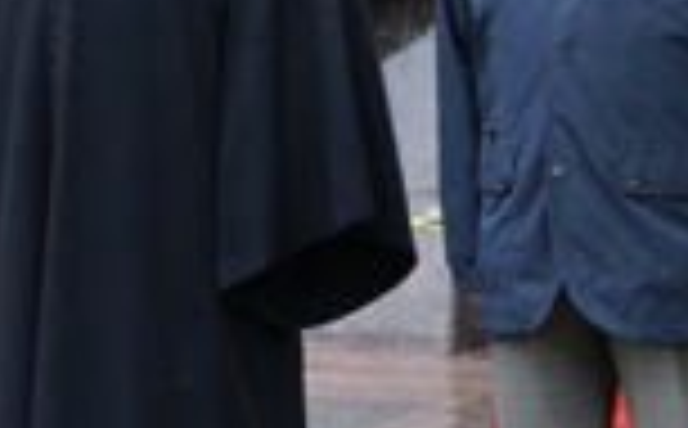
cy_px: 81
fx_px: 5615
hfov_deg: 6.8
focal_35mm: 300
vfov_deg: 4.4
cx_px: -713
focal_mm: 40
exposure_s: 1/80
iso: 160
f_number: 5
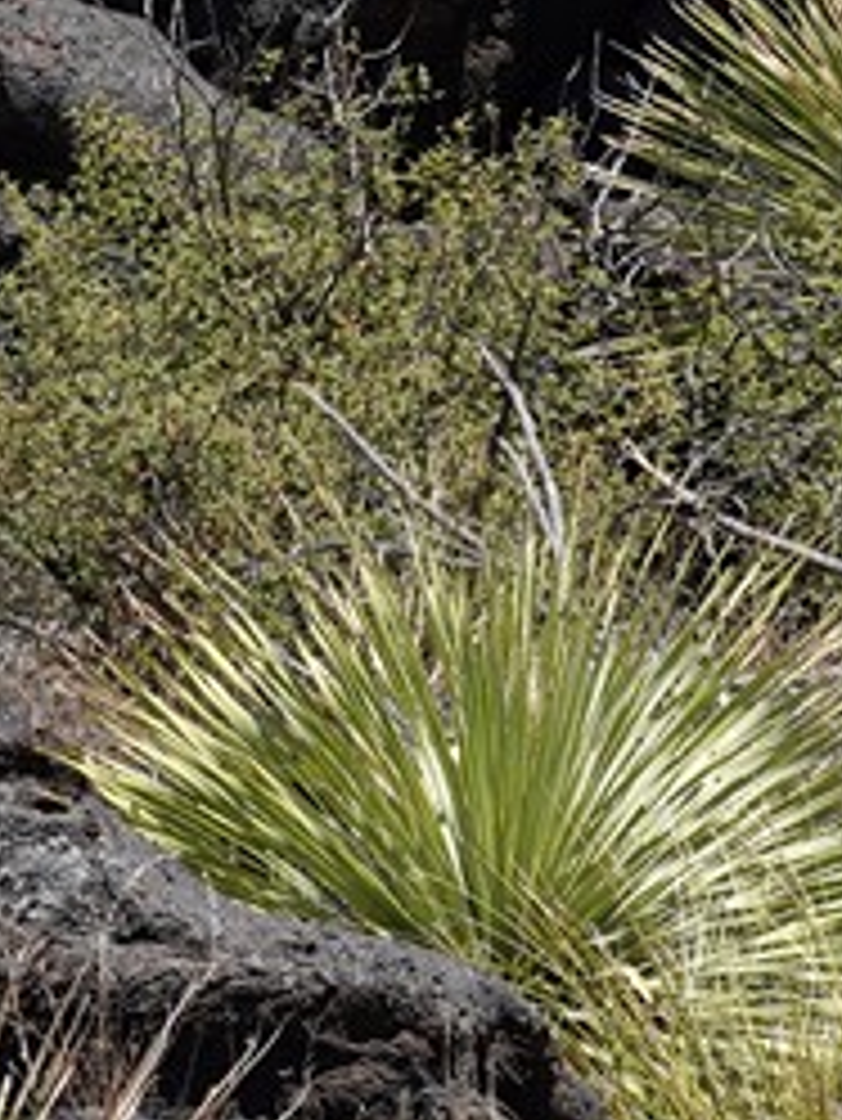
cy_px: -121
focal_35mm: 378
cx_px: 720
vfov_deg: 5.2
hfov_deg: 3.9
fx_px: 12249
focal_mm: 49
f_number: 13
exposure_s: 1/100
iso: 100
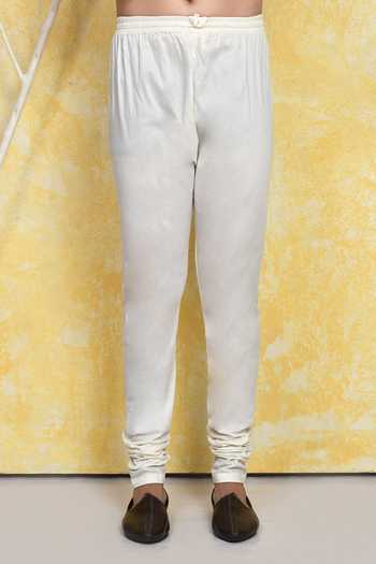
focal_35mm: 50
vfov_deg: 39.6
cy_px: 282
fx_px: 783
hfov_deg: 27.0
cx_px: 188
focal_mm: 50
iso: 800
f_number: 10
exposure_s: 1/160
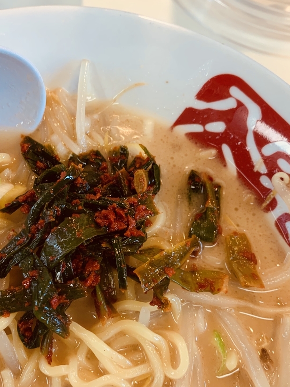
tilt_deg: -69.0
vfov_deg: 48.9
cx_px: 115
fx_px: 424
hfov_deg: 37.6
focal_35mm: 38
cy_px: 209
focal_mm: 4.25
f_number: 1.8
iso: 100
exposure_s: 1/50
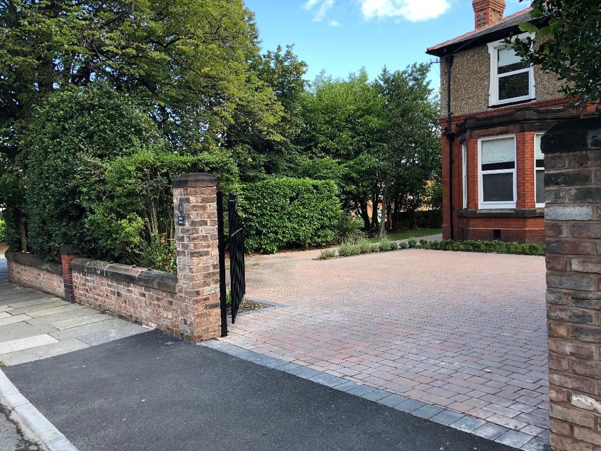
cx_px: 300
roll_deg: +1.9
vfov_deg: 49.7
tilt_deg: -2.0
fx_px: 486
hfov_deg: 63.4
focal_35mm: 28
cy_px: 226
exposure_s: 1/126
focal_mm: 4
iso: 20
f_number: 1.8
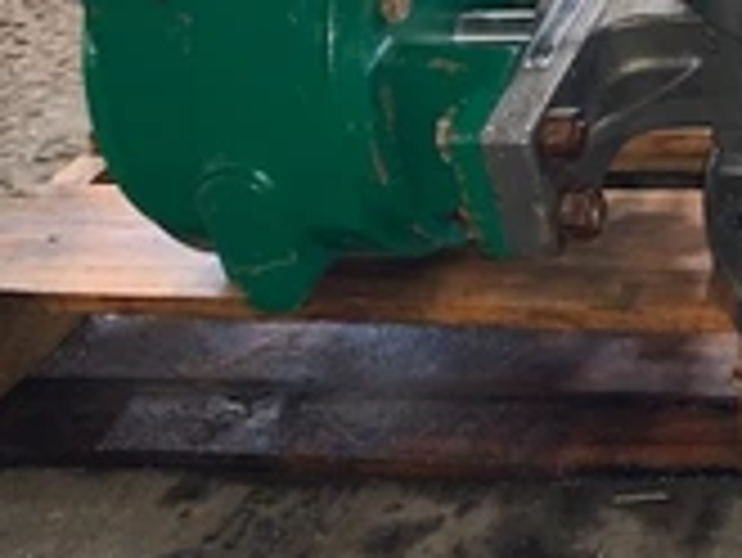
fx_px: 1351
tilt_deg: -16.1
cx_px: 791
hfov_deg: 28.3
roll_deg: +2.8
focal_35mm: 63
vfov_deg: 22.1
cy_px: -50
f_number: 1.8
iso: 50
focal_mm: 4.25
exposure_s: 1/25
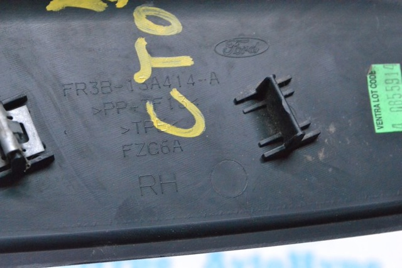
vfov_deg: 16.5
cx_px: 201
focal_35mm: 82
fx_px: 921
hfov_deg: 24.6
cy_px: 134
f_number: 9
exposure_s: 1/160
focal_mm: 55
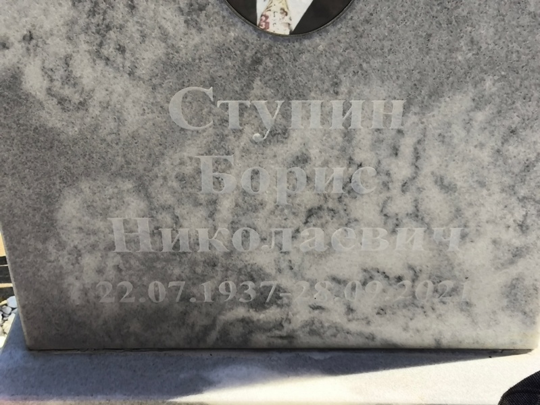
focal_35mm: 50
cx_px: 270
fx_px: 780
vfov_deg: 29.1
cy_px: 202
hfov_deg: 38.2
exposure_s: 1/705
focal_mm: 4.71
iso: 50
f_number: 1.7
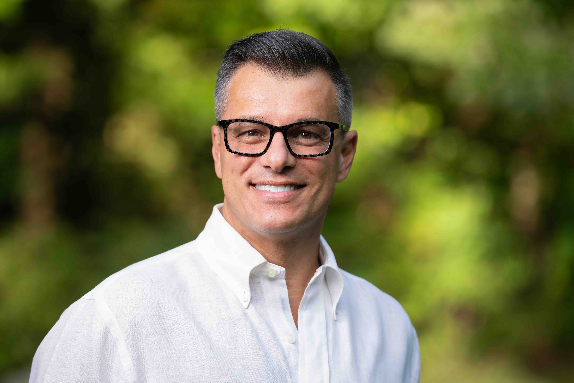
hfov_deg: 11.5
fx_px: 2838
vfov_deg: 7.7
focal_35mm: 178
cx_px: 287
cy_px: 192
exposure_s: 1/200
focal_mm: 178
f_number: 4
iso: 200
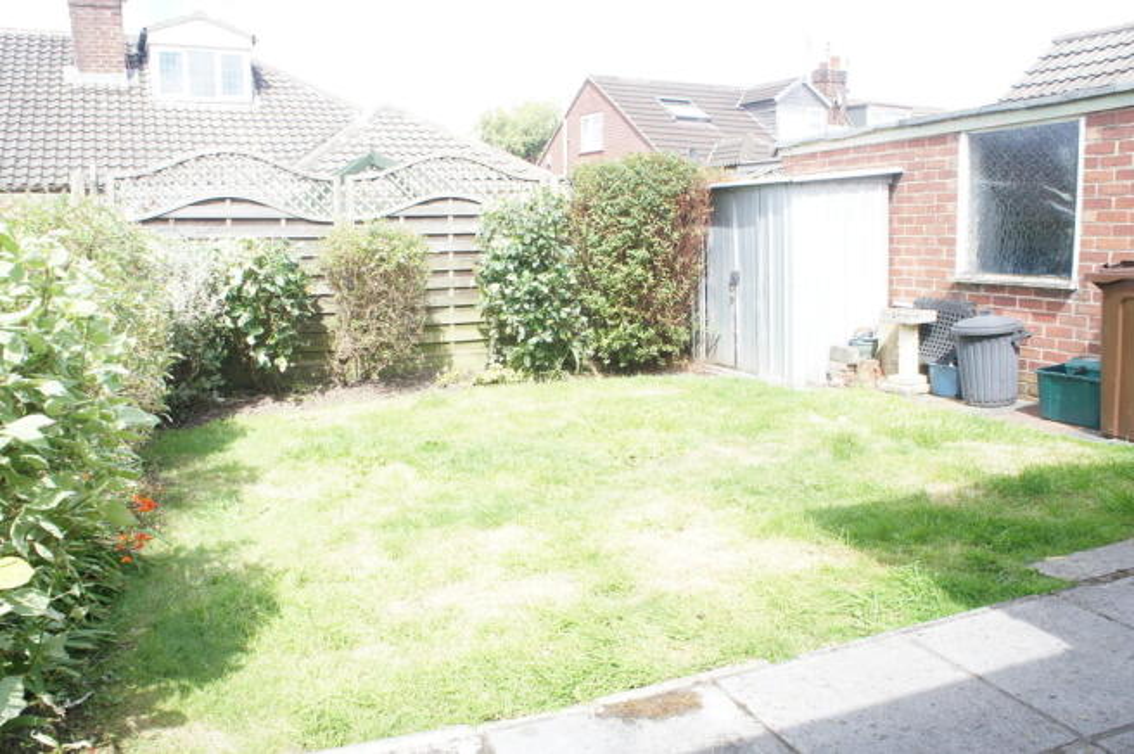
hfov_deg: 67.4
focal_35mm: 27
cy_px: 377
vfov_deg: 47.8
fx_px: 850
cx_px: 567
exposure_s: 1/100
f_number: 6.3
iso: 200
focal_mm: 18
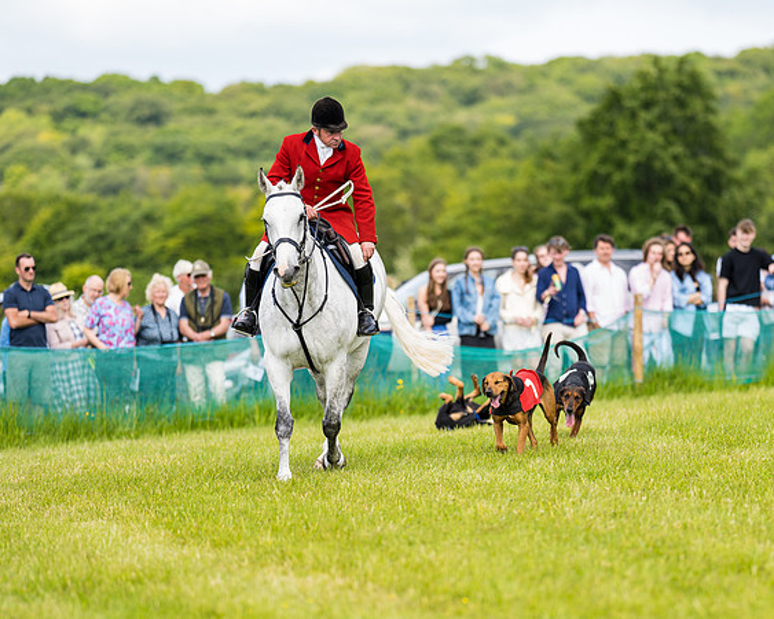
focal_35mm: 197
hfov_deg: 9.8
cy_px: 397
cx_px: 480
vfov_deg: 7.8
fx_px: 4516
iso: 50
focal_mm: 135
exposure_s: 1/1000
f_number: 1.8
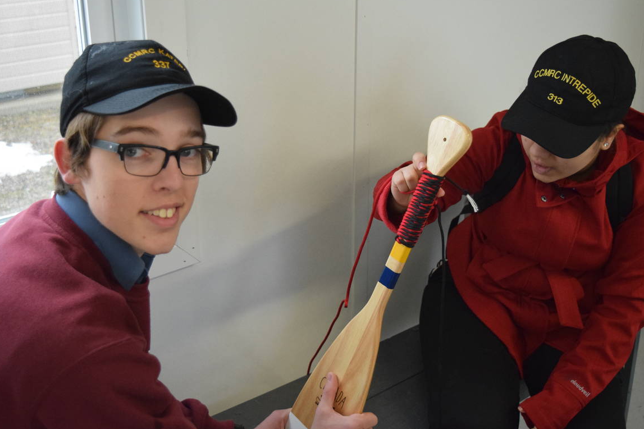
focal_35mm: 46
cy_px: 217
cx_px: 321
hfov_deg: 43.2
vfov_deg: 29.5
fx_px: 814
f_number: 4.2
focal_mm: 29
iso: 3200
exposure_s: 1/400
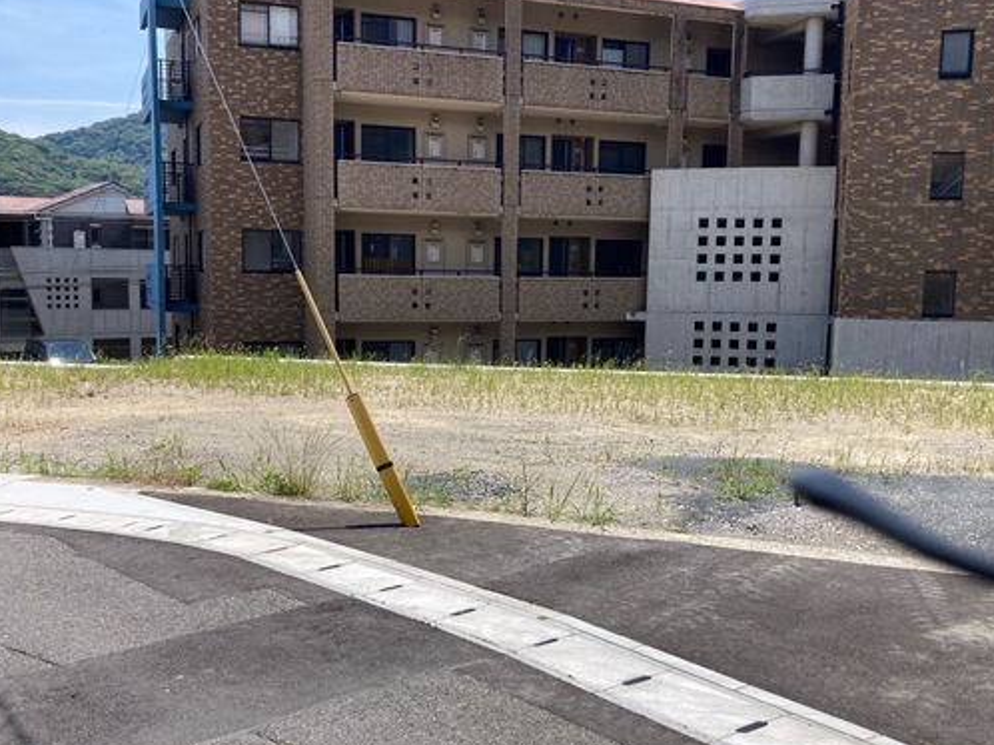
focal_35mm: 36
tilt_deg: -7.4
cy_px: 421
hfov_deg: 51.4
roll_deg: -0.4
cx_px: 489
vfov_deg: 39.6
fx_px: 1033
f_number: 1.8
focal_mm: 3.99
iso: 20
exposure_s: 1/2183
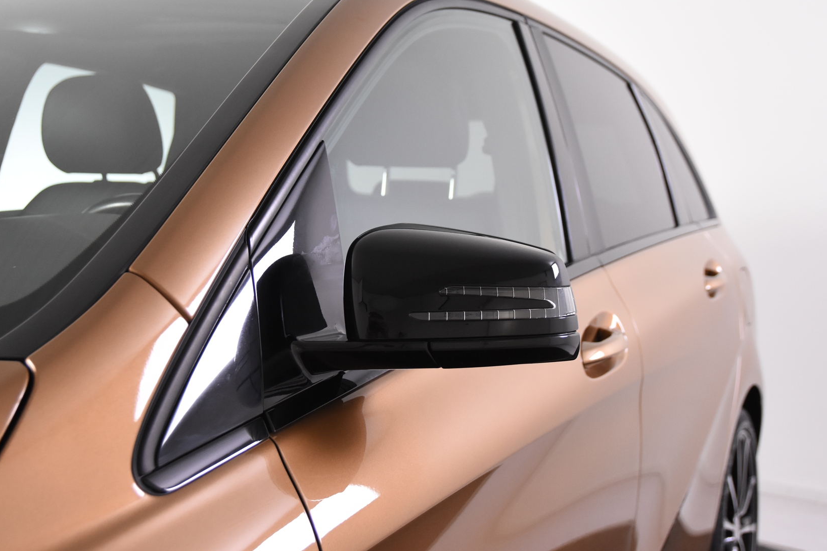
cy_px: 232
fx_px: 1254
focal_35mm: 55
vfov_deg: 24.8
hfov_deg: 36.5
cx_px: 402
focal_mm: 31
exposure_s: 1/100
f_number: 4
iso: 1600
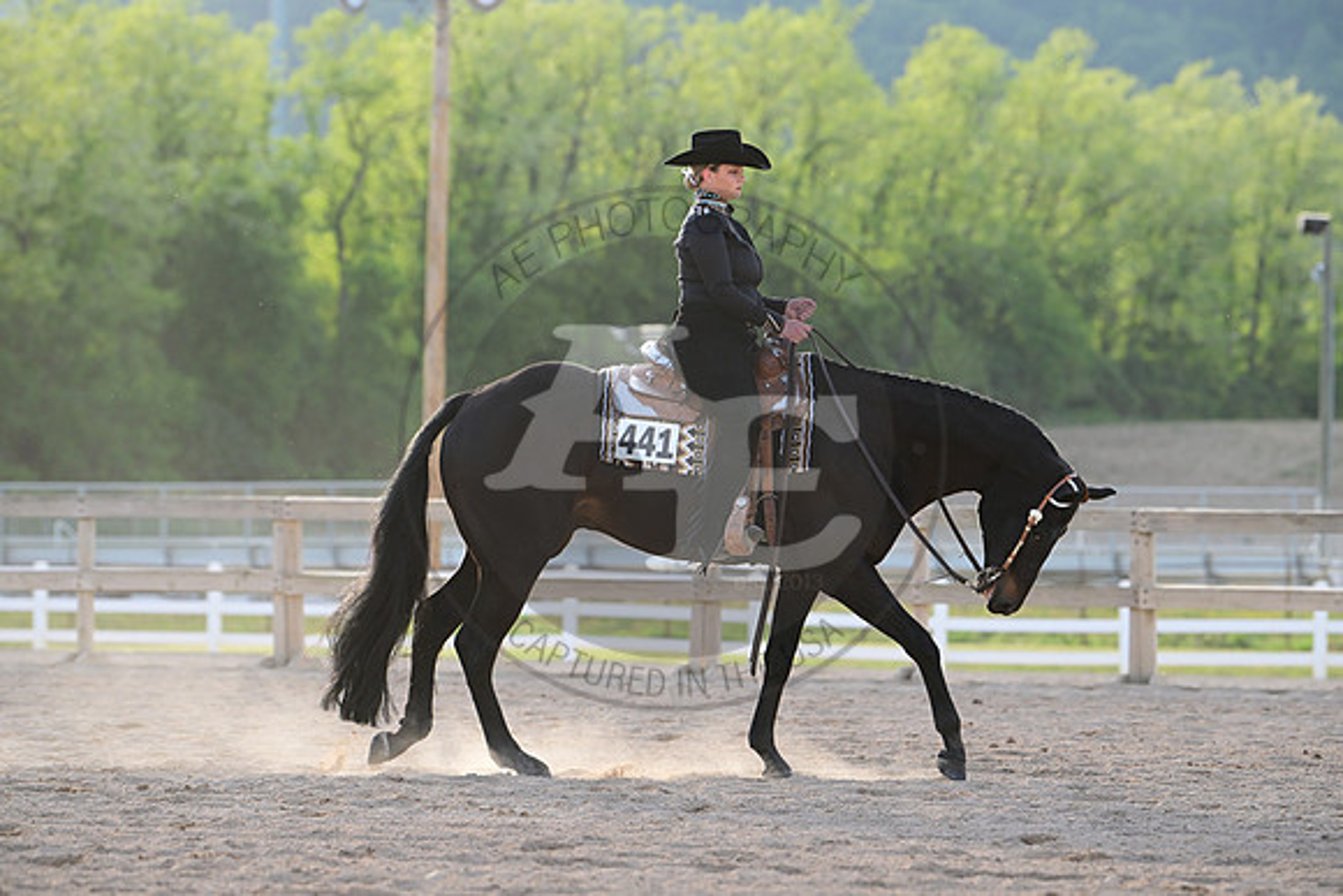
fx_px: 7463
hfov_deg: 10.3
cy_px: 448
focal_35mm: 200
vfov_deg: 6.9
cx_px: 672
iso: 1250
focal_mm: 200
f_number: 5
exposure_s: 1/1600
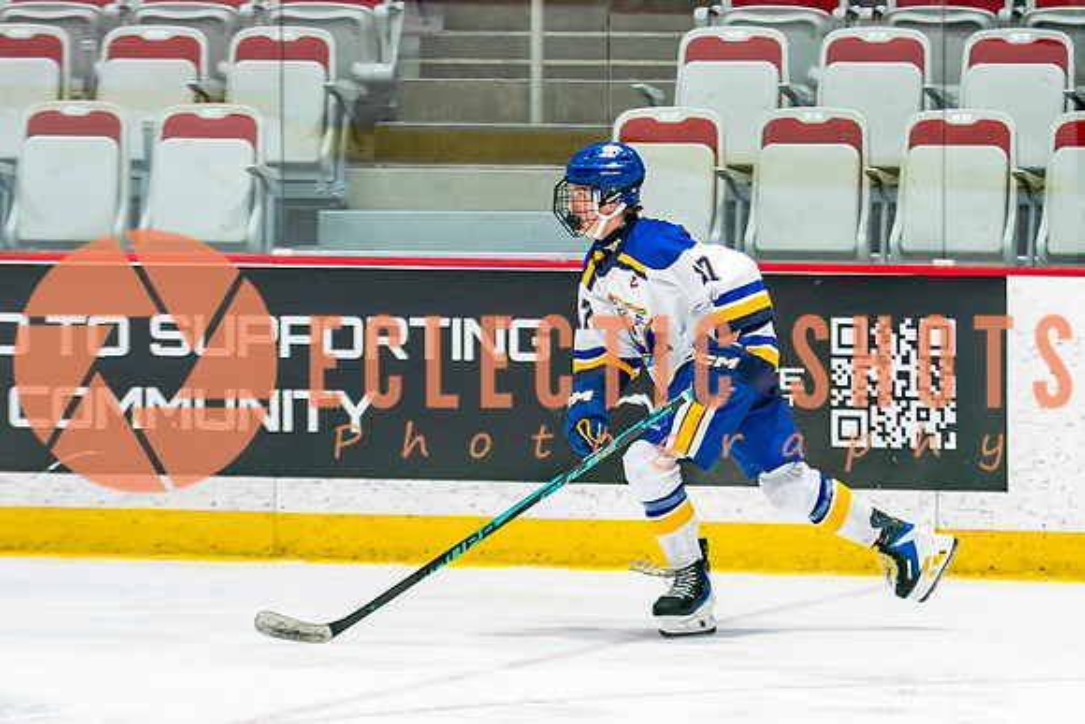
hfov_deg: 7.0
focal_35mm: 294
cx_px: 717
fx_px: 8878
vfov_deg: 4.7
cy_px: 465
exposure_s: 1/640
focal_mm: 110
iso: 500
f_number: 2.8
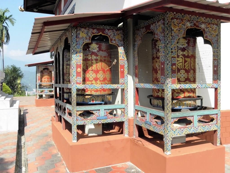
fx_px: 213
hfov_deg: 56.8
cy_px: 86
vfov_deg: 44.2
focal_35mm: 32
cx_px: 115
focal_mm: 5.71
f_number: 5.6
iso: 64
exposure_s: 1/160
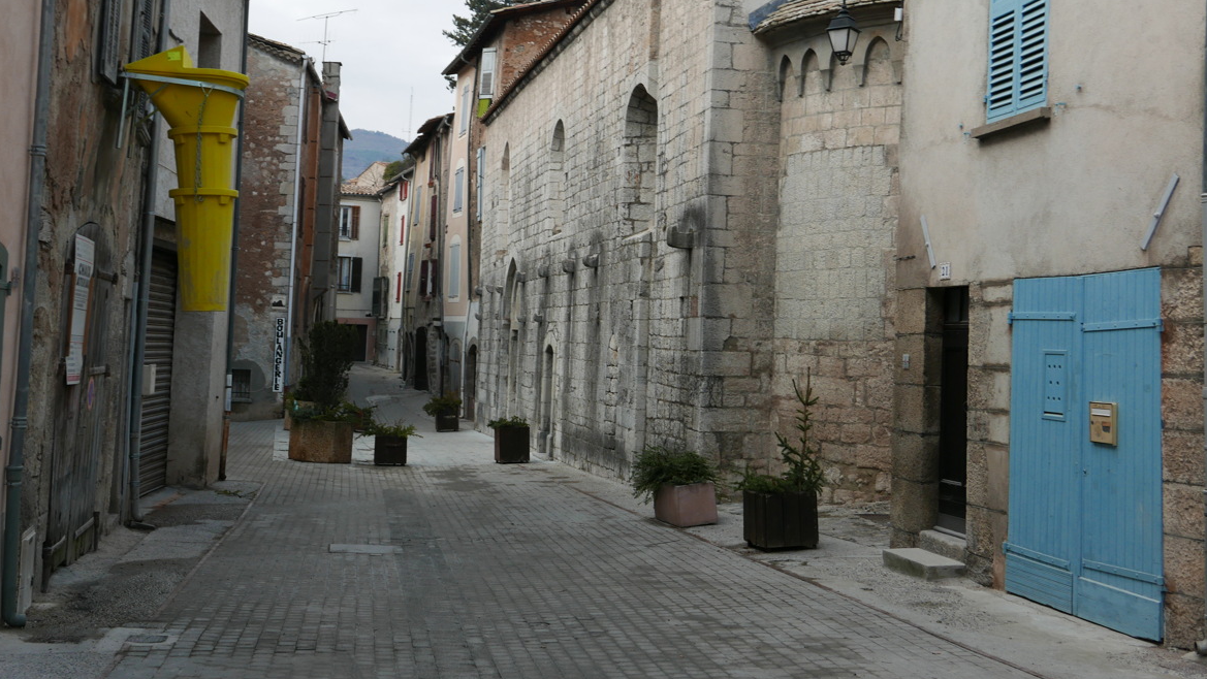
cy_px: 268
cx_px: 597
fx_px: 1408
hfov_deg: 46.4
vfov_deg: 27.1
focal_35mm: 44
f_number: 5.6
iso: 200
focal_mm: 18.6
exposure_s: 1/125
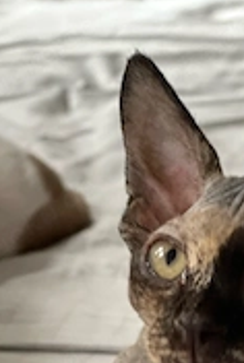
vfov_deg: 13.3
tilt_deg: -25.7
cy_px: 406
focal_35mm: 151
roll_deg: -0.4
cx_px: 238
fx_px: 1529
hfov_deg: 9.1
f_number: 2.2
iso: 160
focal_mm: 7.5
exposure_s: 1/40
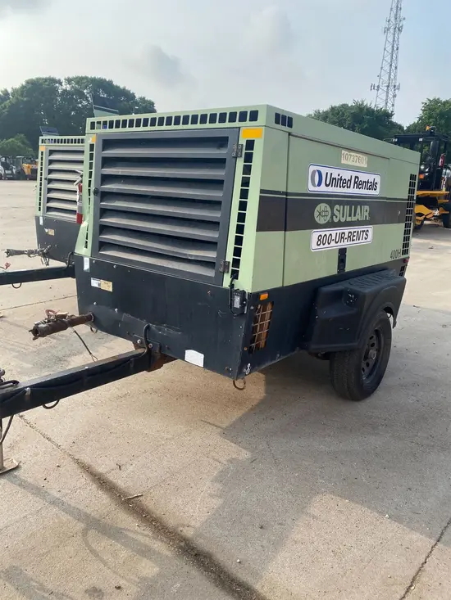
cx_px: 226
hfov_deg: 53.1
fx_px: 452
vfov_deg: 67.3
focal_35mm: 26
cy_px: 300
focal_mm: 4.25
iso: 32
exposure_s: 1/1543
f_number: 1.8
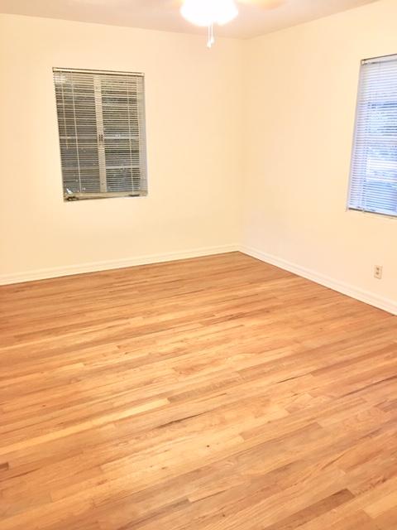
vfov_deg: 61.7
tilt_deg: -15.3
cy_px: 265
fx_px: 443
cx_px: 198
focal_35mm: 29
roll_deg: -0.6
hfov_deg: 48.2
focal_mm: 4.15
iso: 80
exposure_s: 1/15
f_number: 2.2
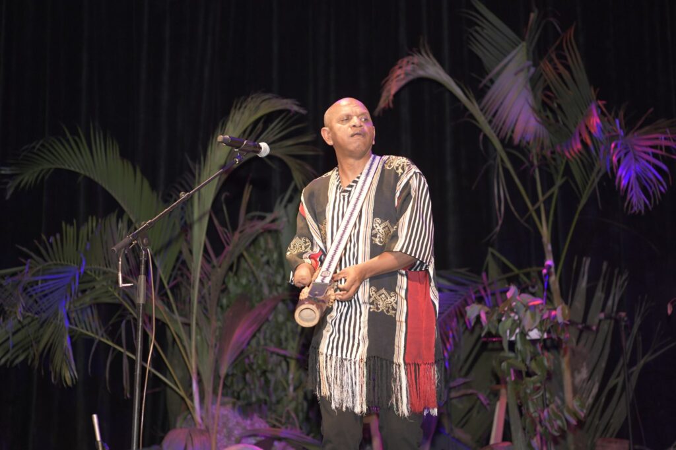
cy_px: 225
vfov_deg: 16.3
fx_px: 1577
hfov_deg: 24.2
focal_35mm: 84
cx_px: 338
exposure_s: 1/80
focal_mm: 70
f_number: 2.8
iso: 1250
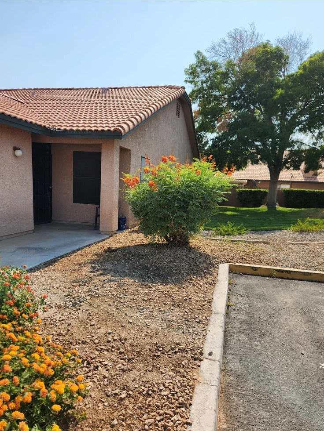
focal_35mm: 24
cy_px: 224
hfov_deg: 56.8
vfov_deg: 71.6
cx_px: 162
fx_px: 299
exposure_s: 1/2169
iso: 20
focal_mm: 5.4
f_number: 1.8
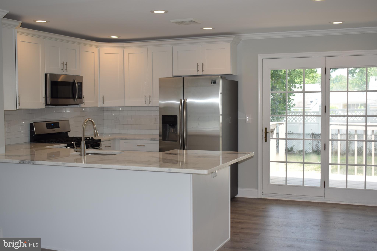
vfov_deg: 29.9
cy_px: 126
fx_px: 471
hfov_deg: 43.6
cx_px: 188
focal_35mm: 45
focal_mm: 30
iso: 220
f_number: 5.6
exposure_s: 1/125
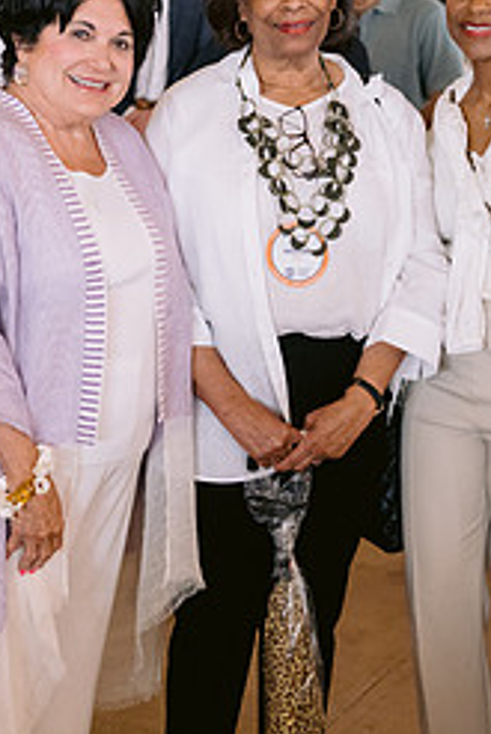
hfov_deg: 15.0
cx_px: 262
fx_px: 1859
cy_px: 256
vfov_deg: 22.3
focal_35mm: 91
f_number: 2.8
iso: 2000
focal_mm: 50
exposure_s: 1/160
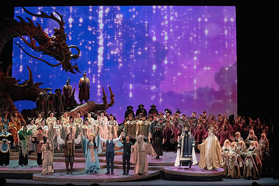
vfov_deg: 19.5
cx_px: 140
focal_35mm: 70
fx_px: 543
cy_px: 93
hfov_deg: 28.8
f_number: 10
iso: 20000
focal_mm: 70
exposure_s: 1/1000
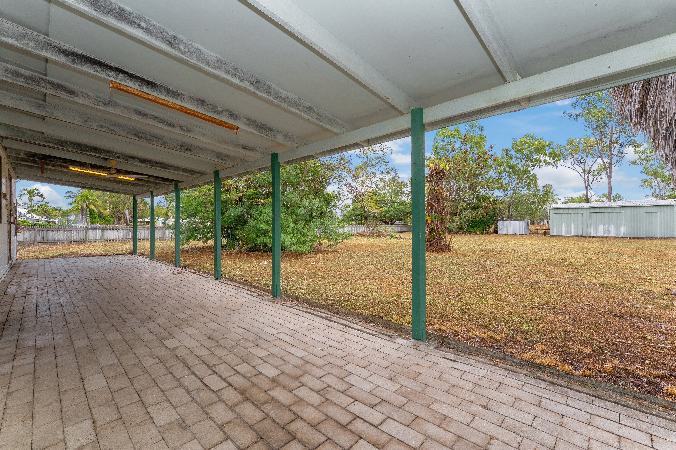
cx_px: 338
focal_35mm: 15
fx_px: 276
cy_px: 225
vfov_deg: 78.5
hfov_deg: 101.5
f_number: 11
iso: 400
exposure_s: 1/60
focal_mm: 14.7
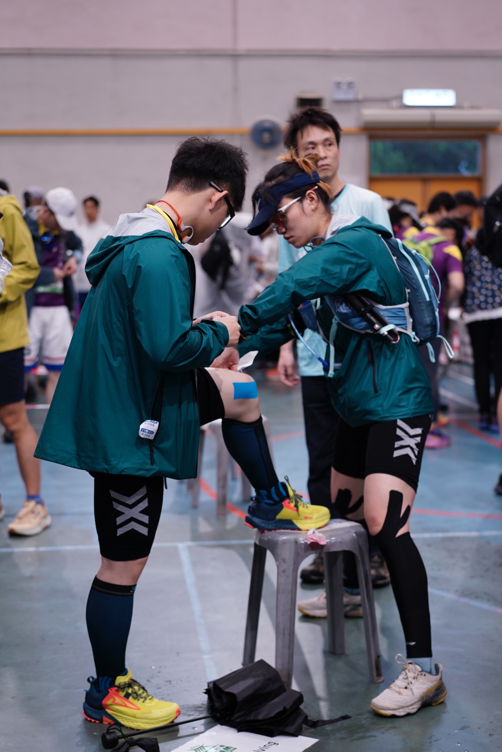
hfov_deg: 24.6
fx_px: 1150
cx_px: 251
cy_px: 376
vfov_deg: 36.2
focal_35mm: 55
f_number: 2.5
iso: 500
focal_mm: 55
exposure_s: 1/60
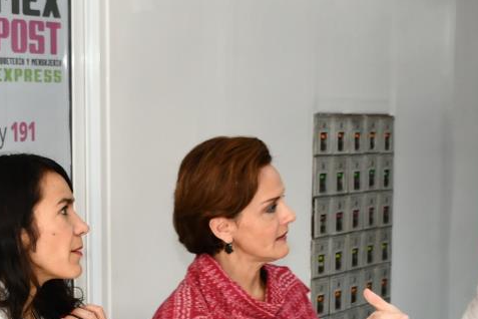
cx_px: 209
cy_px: 298
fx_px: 1487
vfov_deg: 12.1
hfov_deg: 18.3
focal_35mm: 112
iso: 400
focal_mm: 22
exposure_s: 1/60
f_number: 4
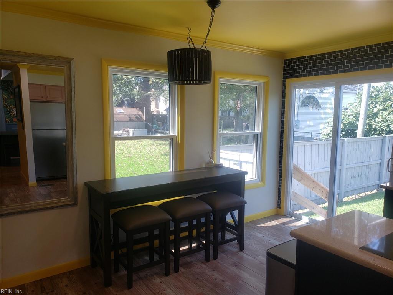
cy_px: 148
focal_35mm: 26
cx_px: 196
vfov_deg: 53.1
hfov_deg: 67.3
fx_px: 295
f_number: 2.4
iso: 64
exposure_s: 1/120
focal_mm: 4.3
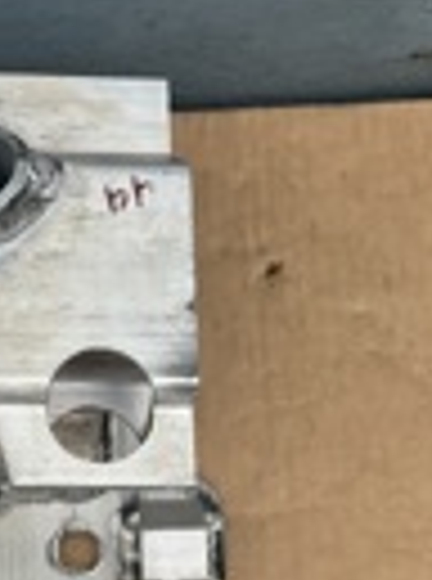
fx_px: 1622
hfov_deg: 14.7
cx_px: -68
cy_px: 656
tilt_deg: -77.0
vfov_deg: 19.3
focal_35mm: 97
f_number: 1.5
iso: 50
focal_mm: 5.7
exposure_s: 1/374
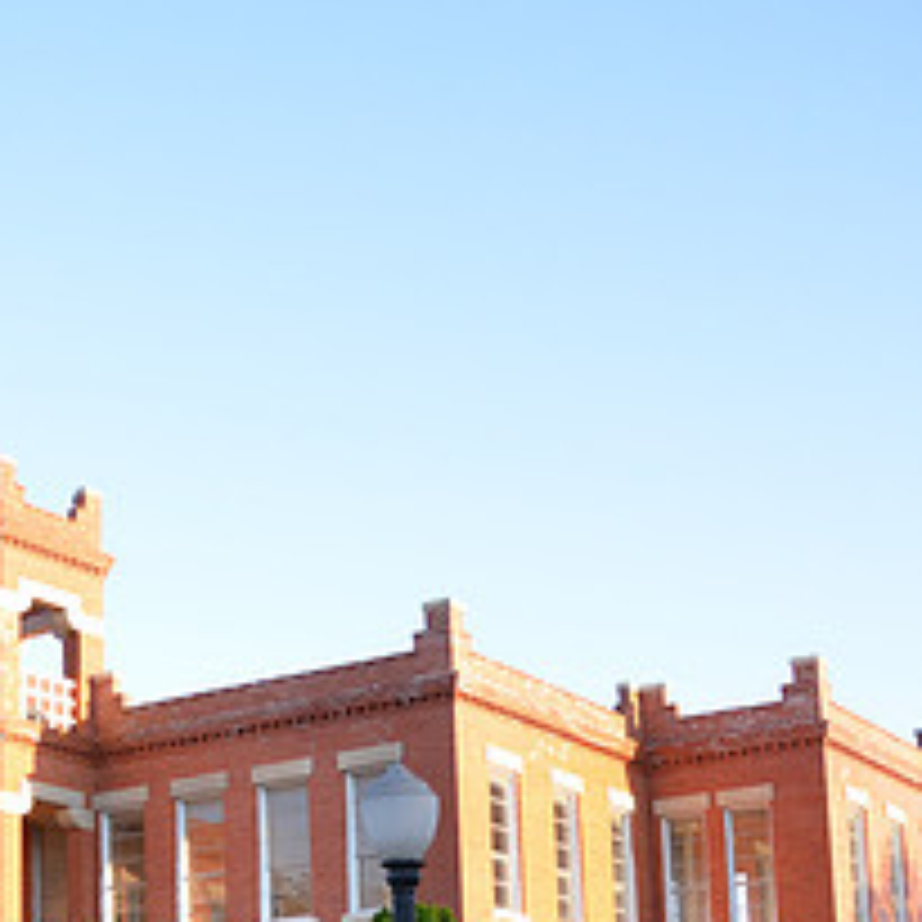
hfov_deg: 26.7
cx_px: 27
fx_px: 1844
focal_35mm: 61
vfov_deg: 27.1
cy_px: 837
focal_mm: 17
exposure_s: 1/100
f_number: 5
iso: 400
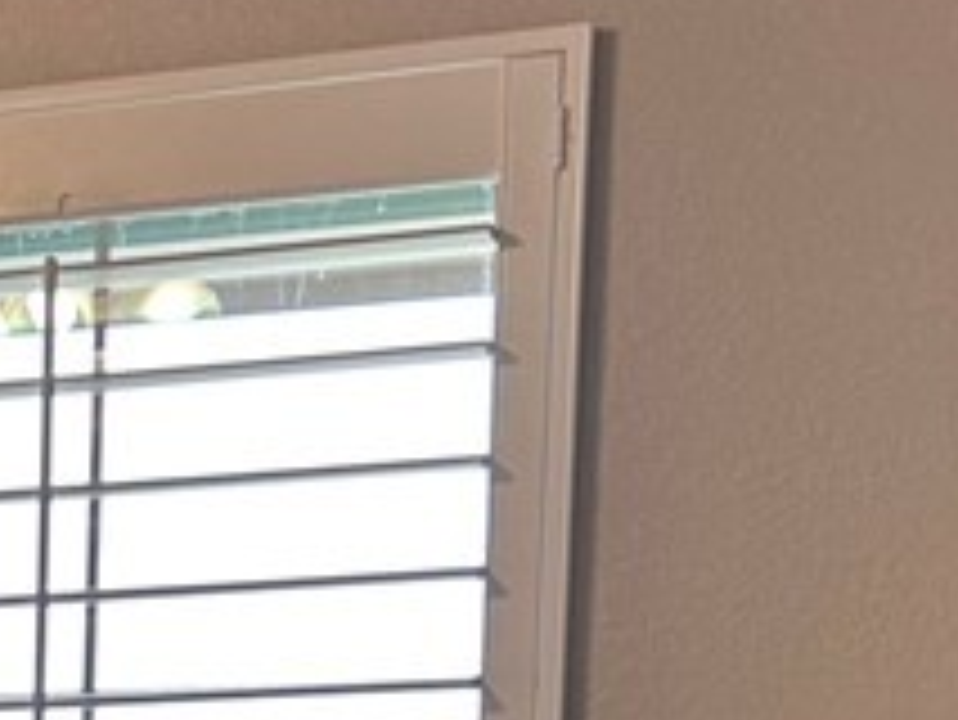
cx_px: -585
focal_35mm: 125
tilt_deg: -8.1
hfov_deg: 14.4
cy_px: 1444
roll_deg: +0.9
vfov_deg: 10.8
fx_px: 3461
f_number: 1.5
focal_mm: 5.7
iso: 64
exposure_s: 1/120
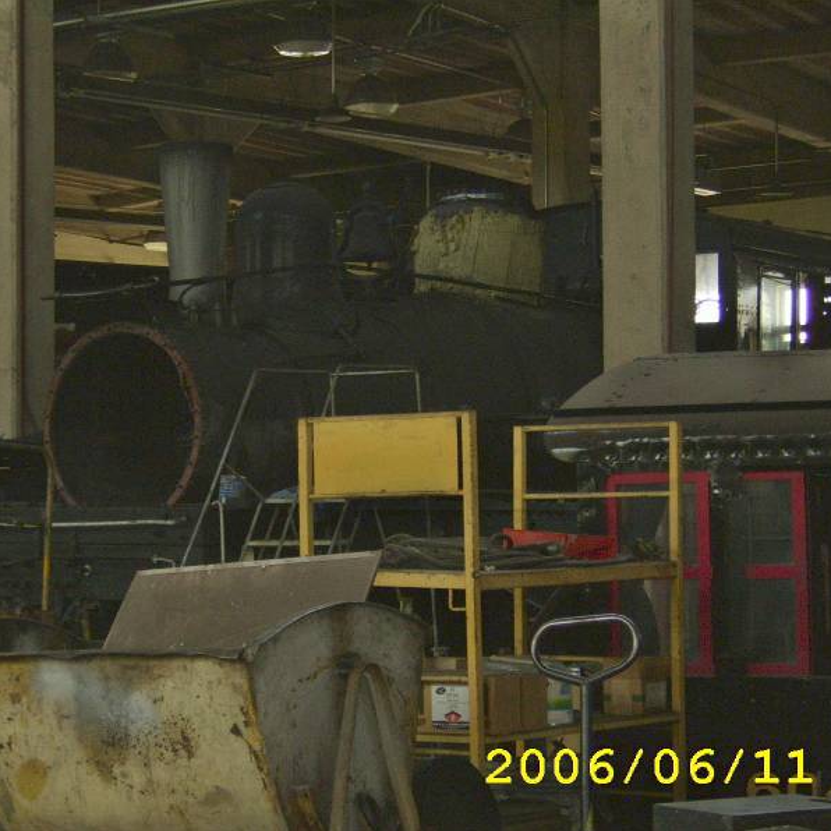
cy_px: 417
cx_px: 310
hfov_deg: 20.8
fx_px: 2254
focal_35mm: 83
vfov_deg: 20.9
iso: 400
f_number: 4
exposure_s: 1/60
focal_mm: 18.38
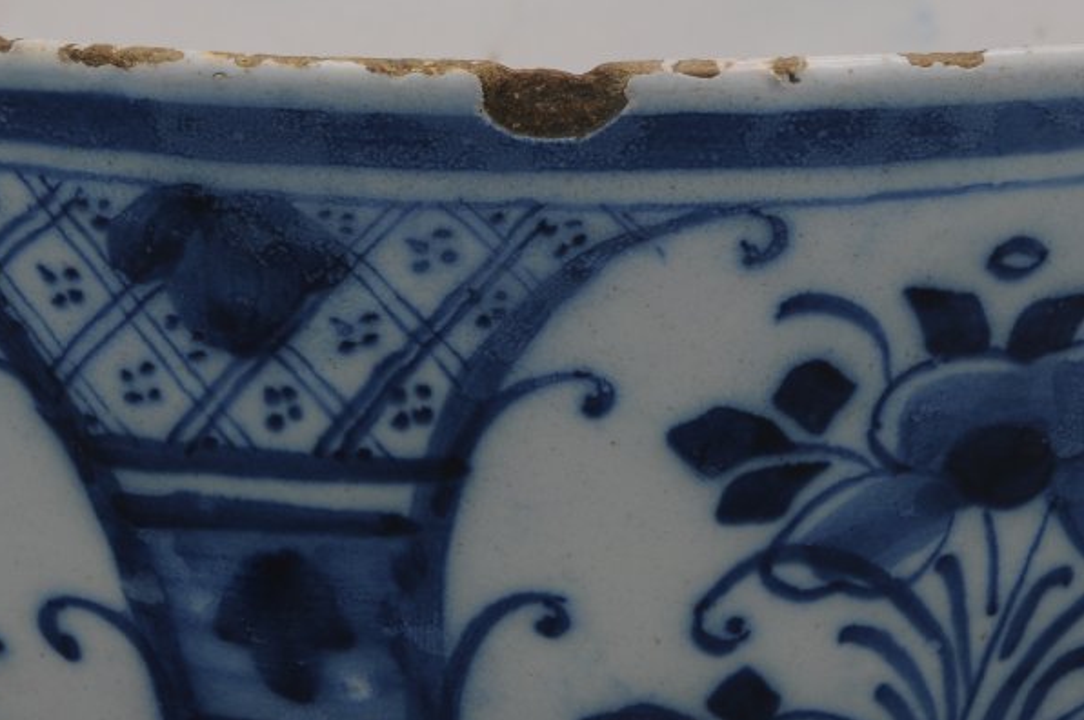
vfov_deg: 4.9
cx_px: 489
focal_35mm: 278
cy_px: 106
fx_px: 8362
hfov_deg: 7.4
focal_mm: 92
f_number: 16
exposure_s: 1/8
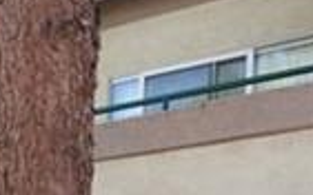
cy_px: 299
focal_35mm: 89
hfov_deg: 23.0
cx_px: 73
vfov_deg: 13.7
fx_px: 759
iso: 640
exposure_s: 1/200
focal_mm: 12
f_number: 9
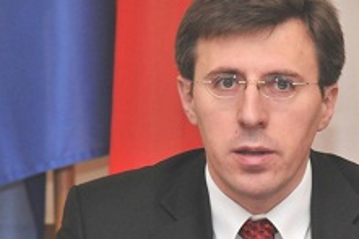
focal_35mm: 373
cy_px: 232
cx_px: 273
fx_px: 3717
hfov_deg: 5.5
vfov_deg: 3.7
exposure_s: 1/250
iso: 1000
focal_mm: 110
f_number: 5.6
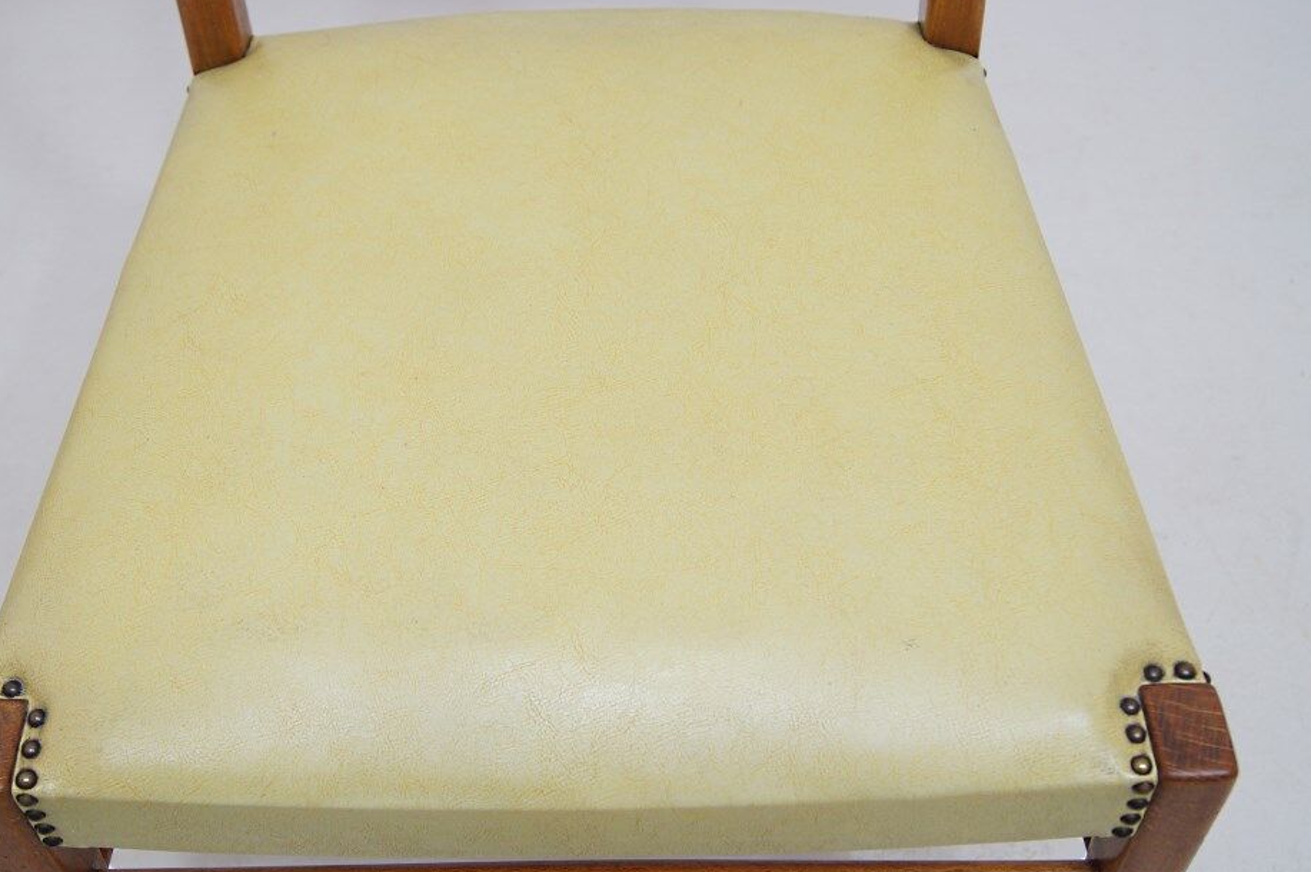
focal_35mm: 45
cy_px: 375
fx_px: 1638
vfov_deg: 29.8
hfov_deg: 43.5
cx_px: 569
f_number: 4
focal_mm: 22
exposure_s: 1/30
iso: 200
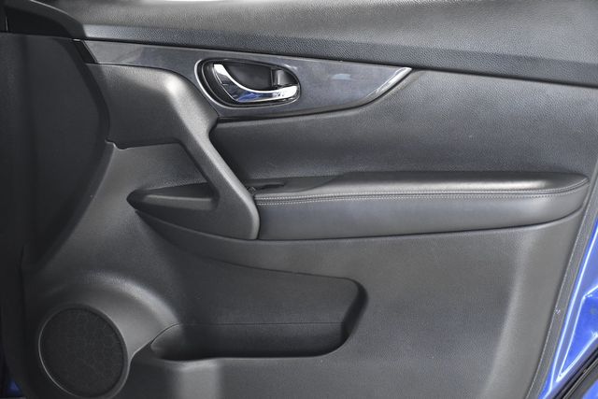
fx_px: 1246
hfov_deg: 27.0
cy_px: 200
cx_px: 299
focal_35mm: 75
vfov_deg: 18.2
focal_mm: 50
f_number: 4.8
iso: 2500
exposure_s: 1/160
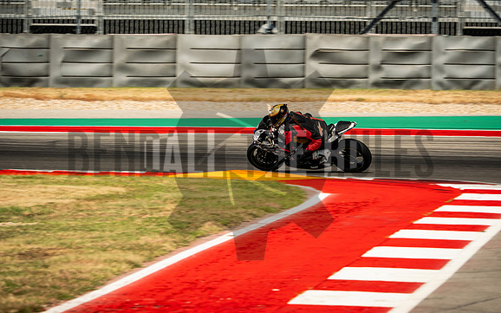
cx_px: 250
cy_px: 155
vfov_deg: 3.1
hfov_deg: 4.9
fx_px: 5870
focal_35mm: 430
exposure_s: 1/250
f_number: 7.1
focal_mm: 280
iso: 160
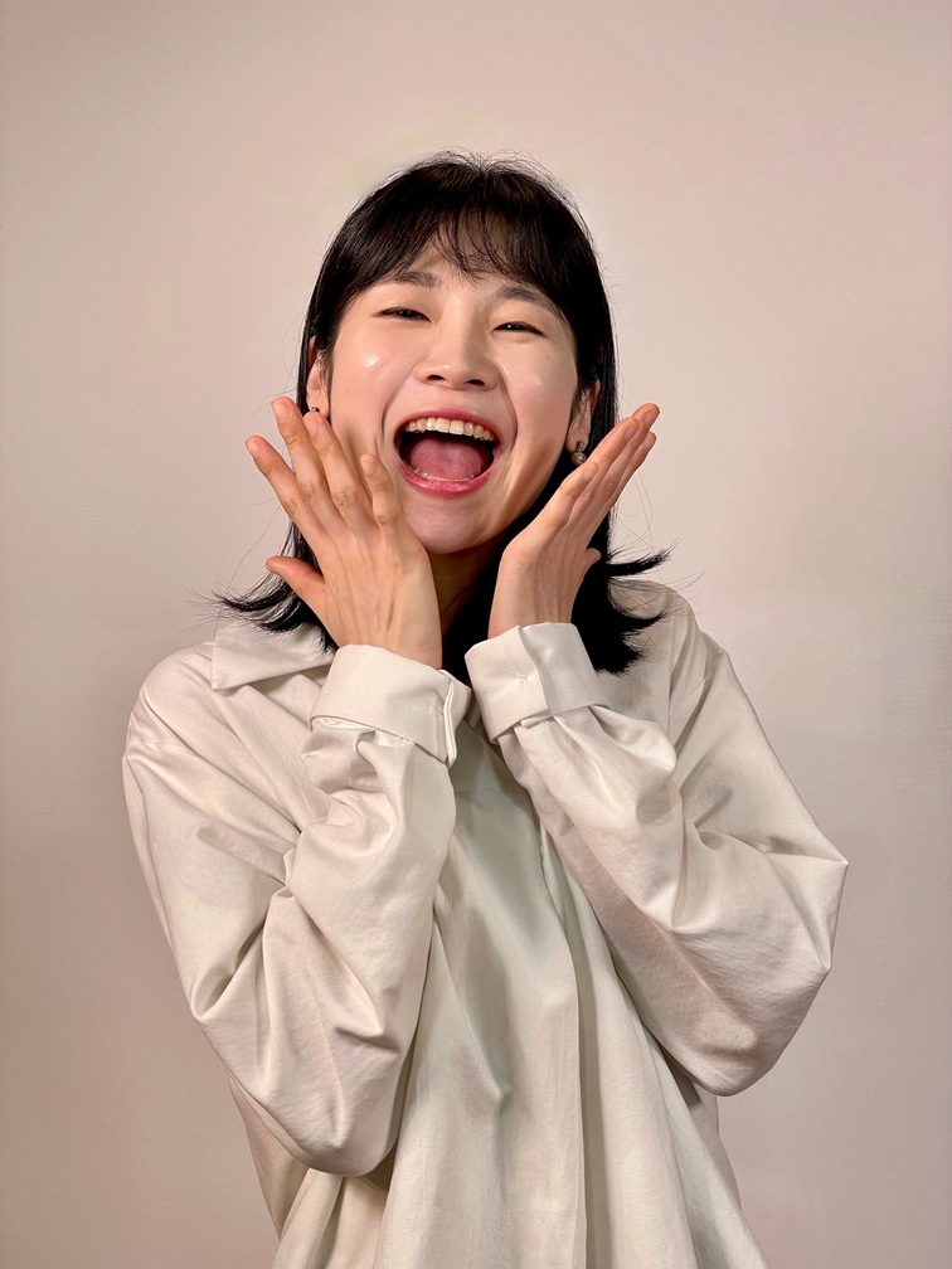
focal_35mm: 52
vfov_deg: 36.8
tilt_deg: +0.1
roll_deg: +1.7
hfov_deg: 28.0
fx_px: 1907
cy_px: 634
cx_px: 476
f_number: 2
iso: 32
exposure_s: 1/120
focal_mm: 6
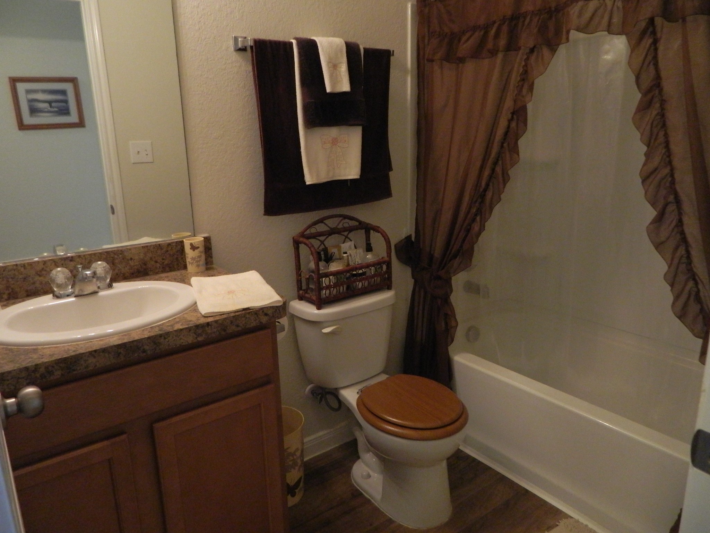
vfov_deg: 54.9
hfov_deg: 69.4
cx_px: 355
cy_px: 266
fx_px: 513
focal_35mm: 25
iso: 400
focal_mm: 4.5
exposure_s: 1/20
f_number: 3.1
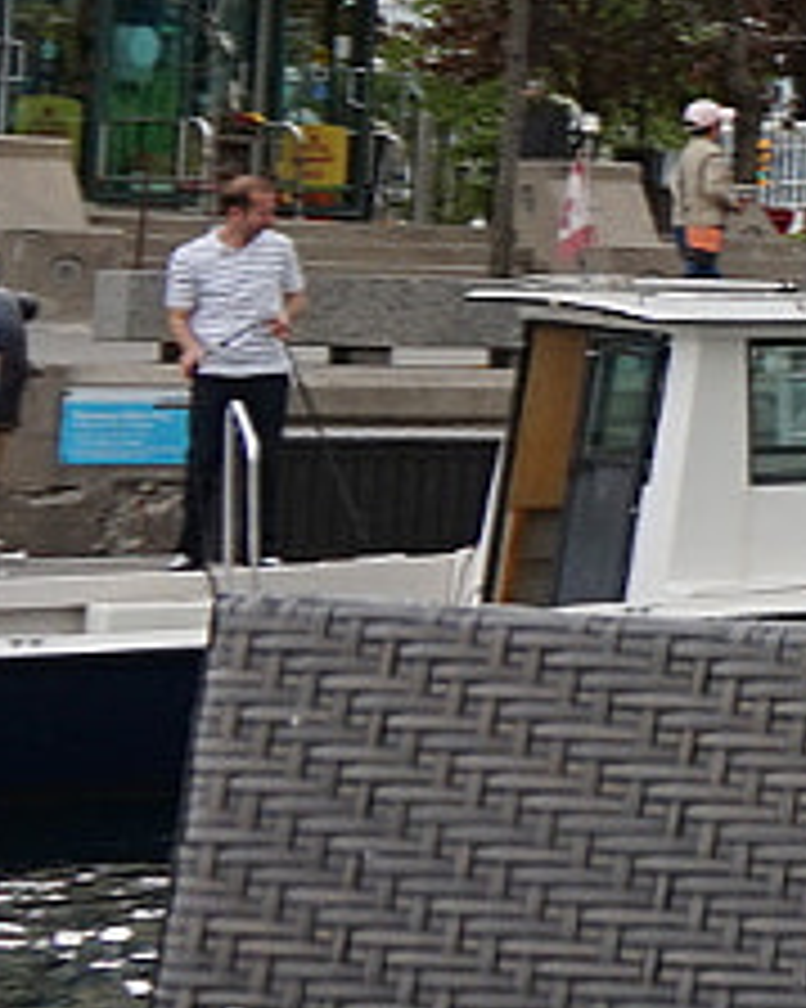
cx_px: 3179
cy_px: -56
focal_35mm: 161
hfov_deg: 7.2
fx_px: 4804
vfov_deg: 11.8
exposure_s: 1/200
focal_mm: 16
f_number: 5
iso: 100
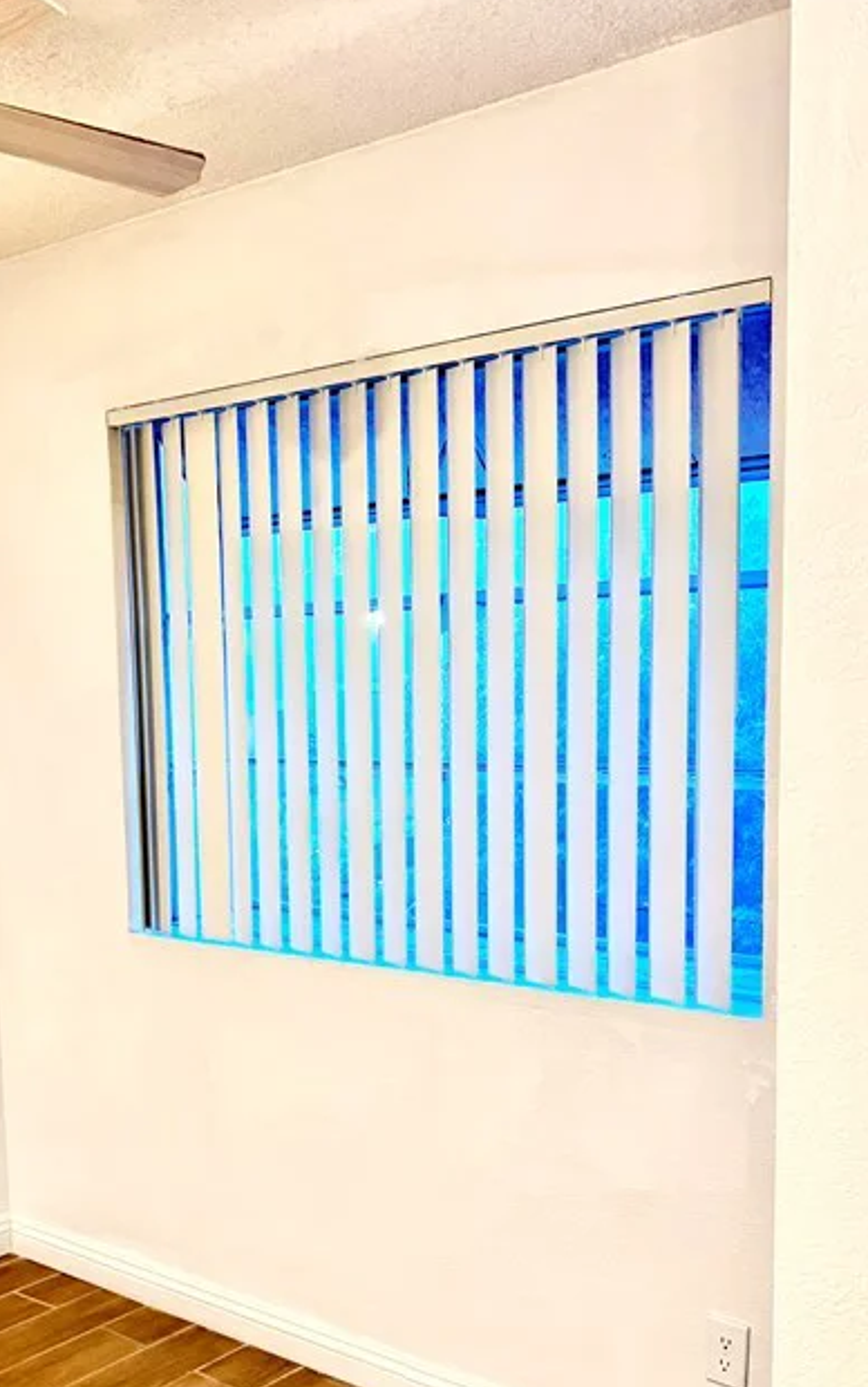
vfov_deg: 46.8
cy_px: 861
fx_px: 1588
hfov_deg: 29.7
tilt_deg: -8.0
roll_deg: +2.3
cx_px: 152
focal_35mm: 42
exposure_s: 1/60
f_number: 1.78
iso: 500
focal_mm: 6.76
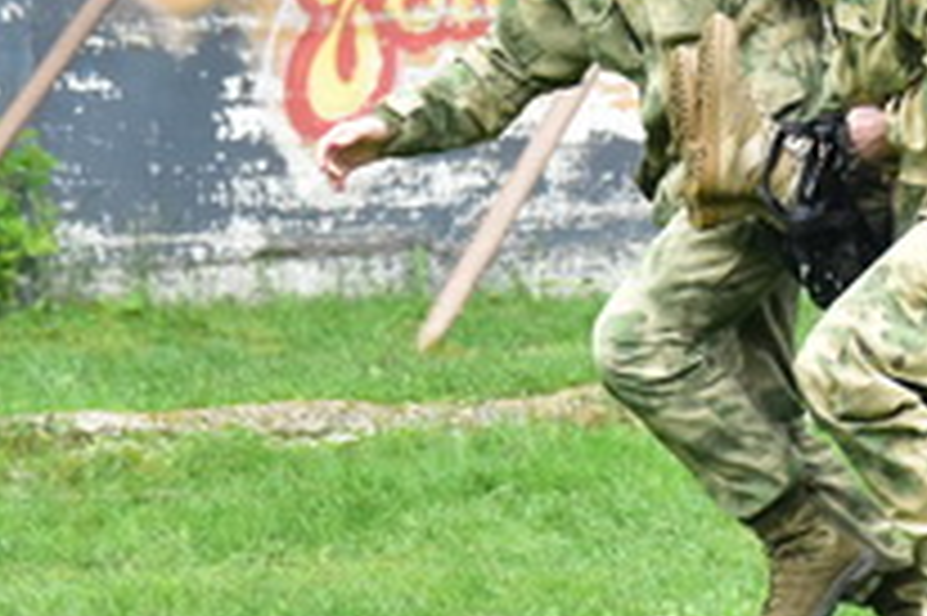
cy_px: 7
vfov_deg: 3.5
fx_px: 10137
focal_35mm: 394
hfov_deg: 5.2
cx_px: 626
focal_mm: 135
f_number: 5.6
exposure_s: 1/640
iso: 2800
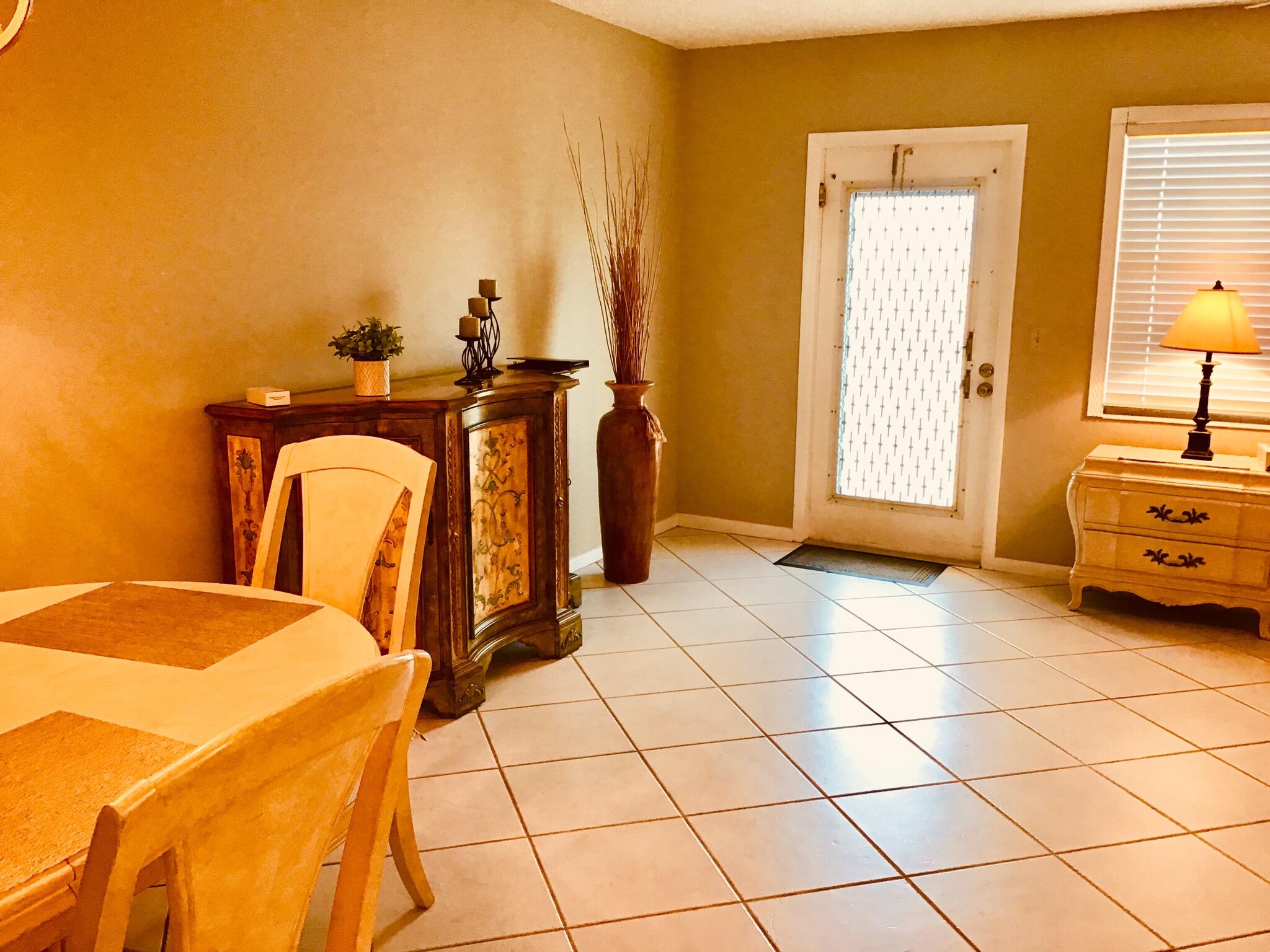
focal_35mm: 31
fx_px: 1137
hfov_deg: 58.4
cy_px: 476
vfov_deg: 45.4
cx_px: 635
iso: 50
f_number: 2.4
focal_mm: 3.3
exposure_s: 1/30
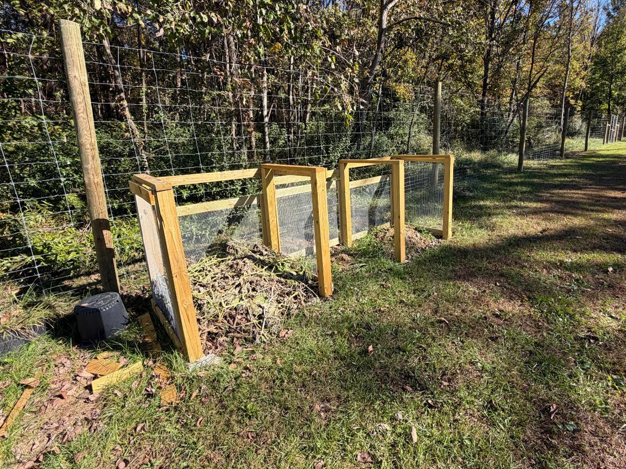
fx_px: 307
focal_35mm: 17
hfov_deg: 90.8
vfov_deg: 74.4
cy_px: 204
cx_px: 342
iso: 40
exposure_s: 1/531
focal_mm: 2.22
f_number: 2.2
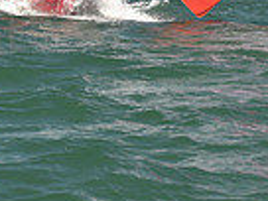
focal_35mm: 288
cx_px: 178
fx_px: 2230
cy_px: -272
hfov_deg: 6.9
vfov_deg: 5.0
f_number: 4
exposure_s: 1/800
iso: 250
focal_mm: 70
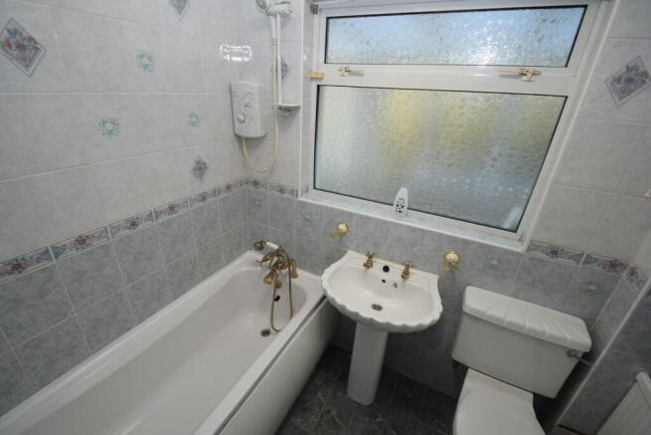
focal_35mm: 15
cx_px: 326
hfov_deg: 100.4
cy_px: 218
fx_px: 271
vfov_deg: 77.4
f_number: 5
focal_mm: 10
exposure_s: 1/100
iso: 400
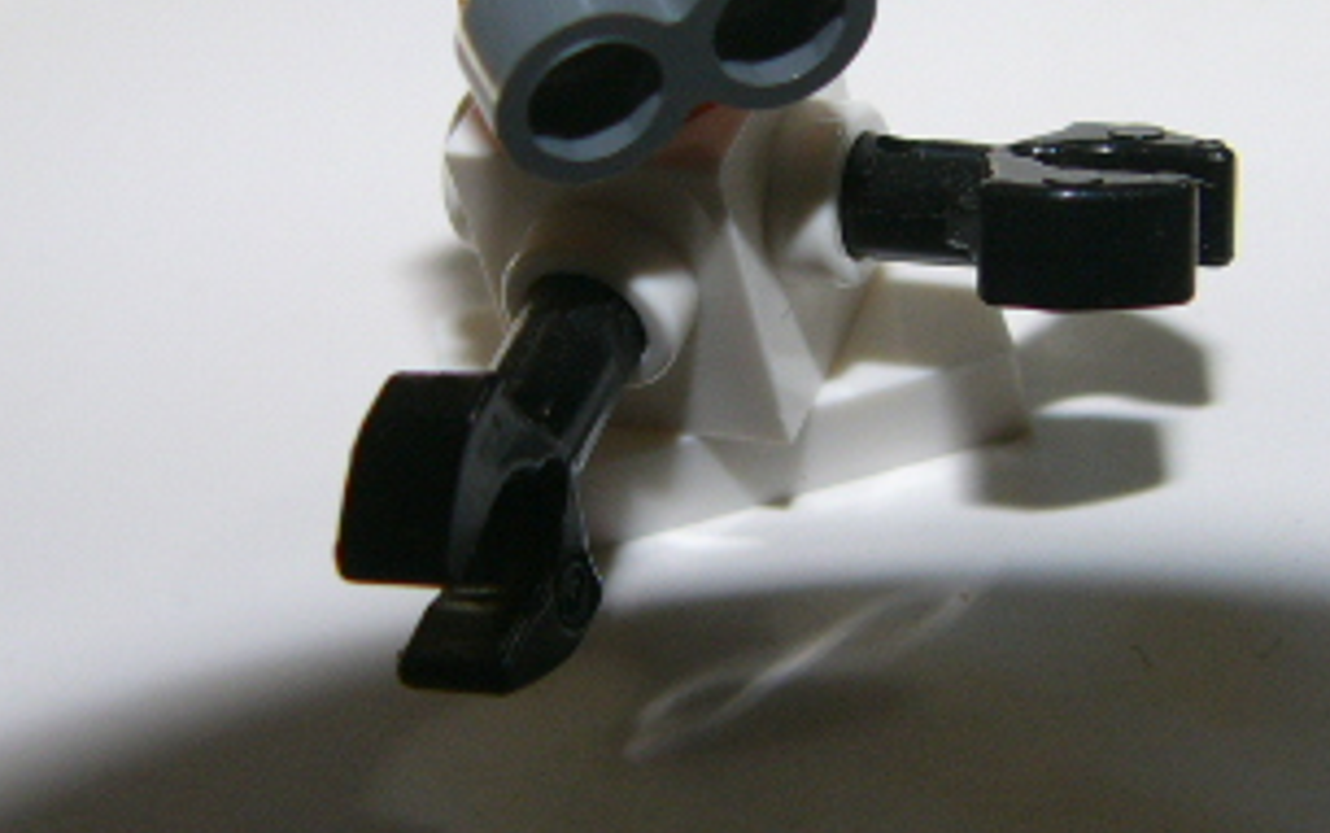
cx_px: 781
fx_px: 2901
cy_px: 362
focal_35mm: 80
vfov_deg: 16.3
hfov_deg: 25.8
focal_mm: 6
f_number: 2.8
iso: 50
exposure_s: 1/60
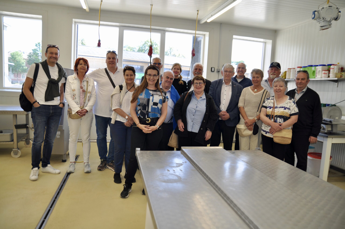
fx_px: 244
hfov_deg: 70.5
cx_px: 172
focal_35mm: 26
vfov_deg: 50.3
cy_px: 114
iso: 200
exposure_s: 1/200
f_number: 3.2
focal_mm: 17
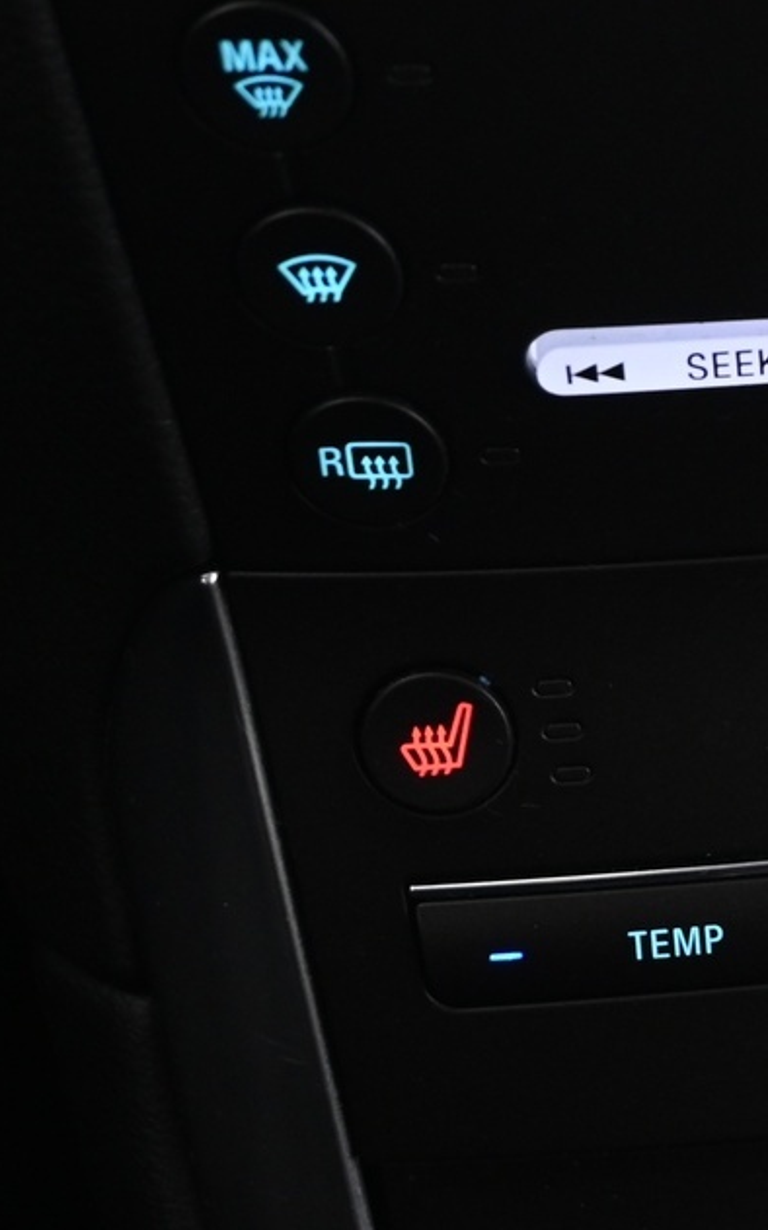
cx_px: 1255
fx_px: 3026
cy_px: 396
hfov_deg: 13.4
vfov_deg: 22.9
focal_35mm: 90
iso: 1600
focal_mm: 23
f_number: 4.2
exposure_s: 1/6
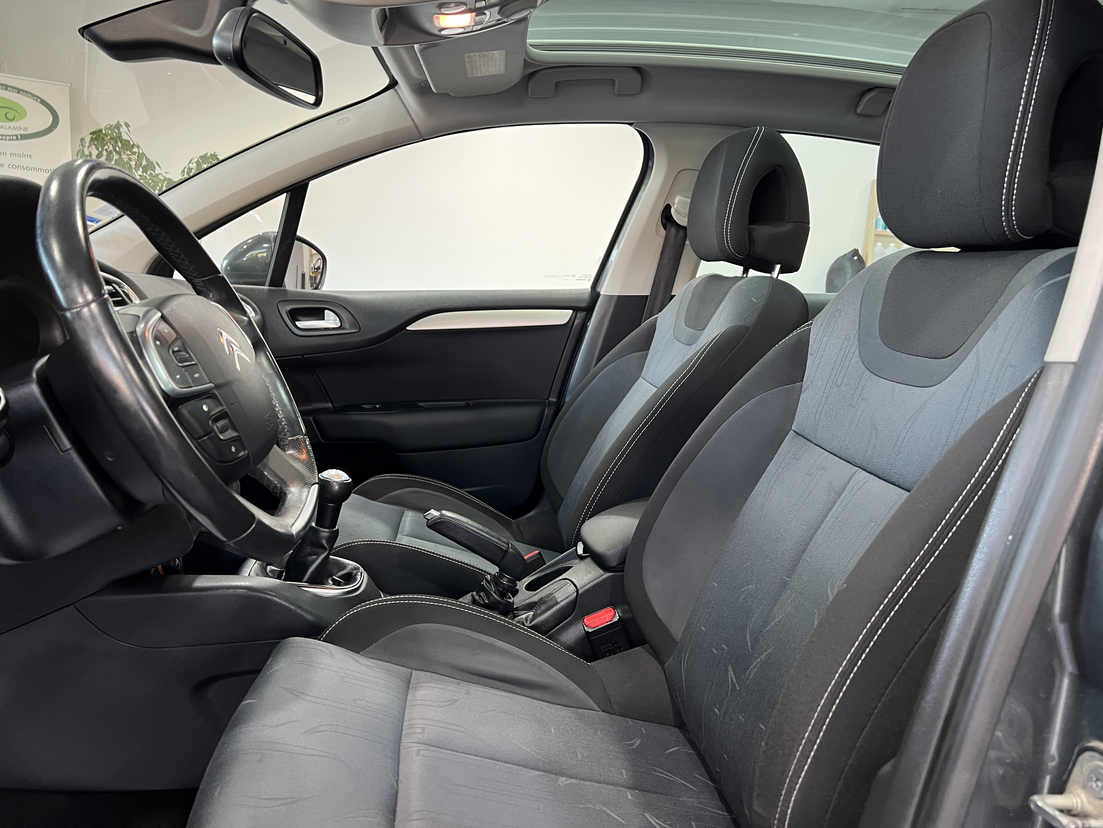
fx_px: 828
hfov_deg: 67.3
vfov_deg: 53.1
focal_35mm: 26
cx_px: 552
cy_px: 414
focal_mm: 5.7
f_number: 1.5
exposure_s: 1/50
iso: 160
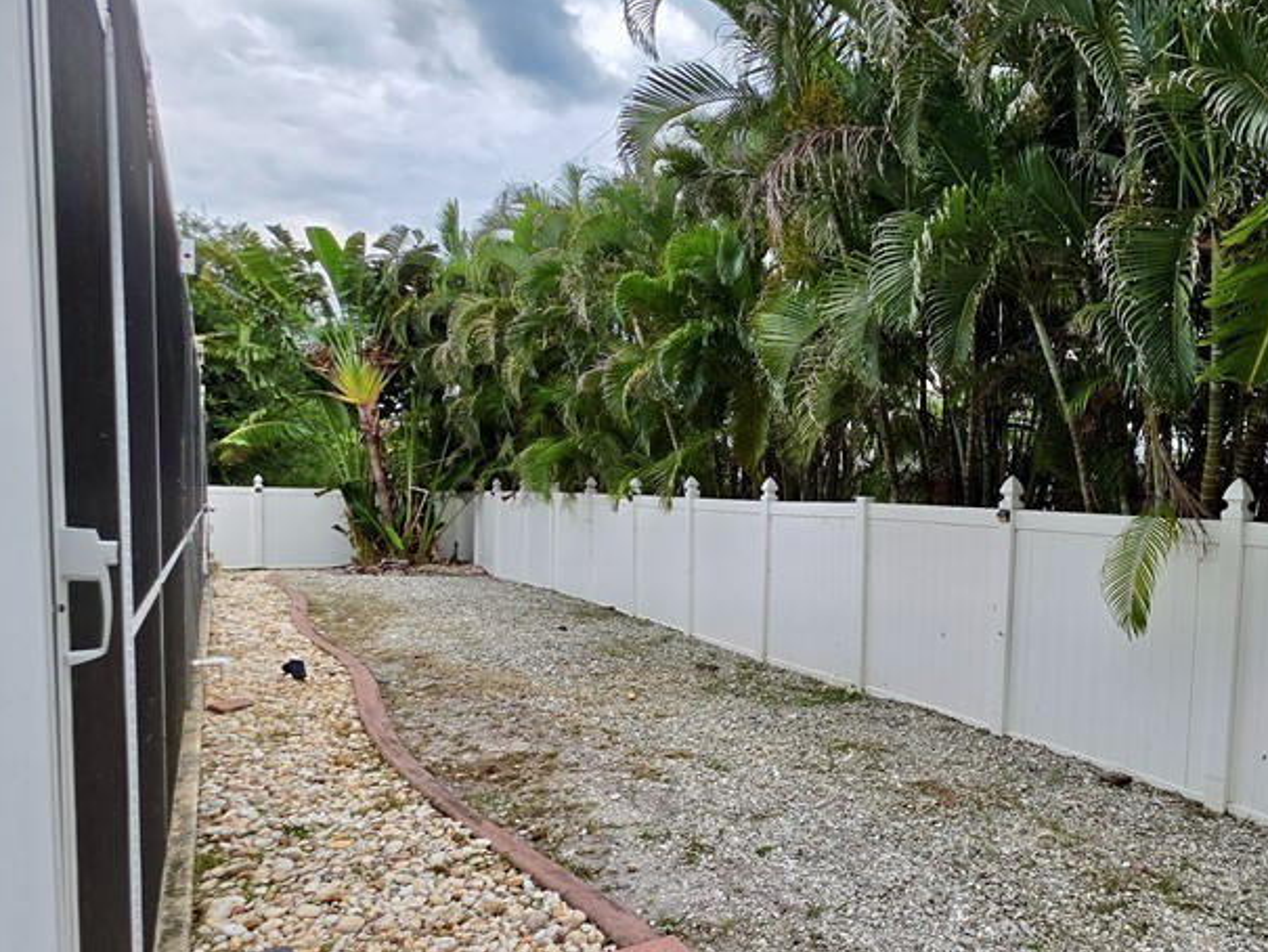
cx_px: 952
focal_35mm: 22
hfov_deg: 71.2
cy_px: 549
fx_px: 806
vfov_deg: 60.8
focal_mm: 2.2
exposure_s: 1/585
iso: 40
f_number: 1.9
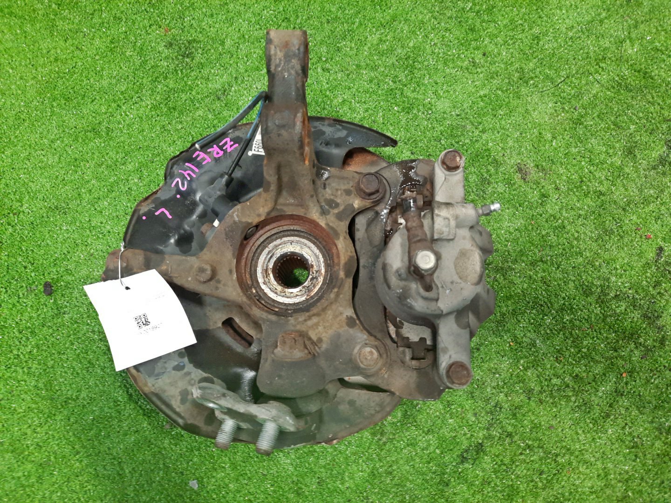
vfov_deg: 54.9
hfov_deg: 69.4
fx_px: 485
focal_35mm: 25
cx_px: 336
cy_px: 252
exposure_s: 1/33
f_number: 2
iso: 329
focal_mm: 4.6
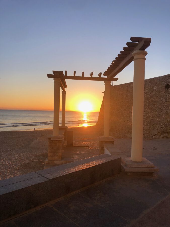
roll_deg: -0.4
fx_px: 183
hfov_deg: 49.8
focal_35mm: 28
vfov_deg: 63.4
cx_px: 85
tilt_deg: +0.1
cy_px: 114
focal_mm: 3.99
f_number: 1.8
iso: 20
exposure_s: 1/695
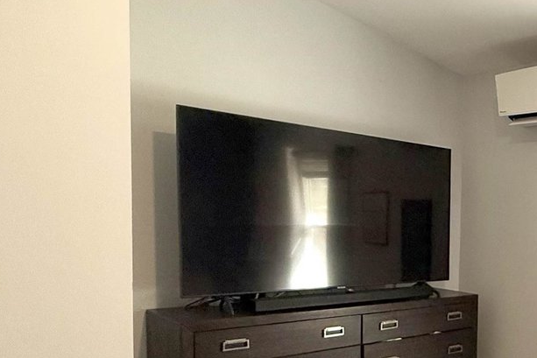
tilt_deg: -3.8
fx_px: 567
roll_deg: -2.2
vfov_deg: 34.3
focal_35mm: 38
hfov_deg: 41.2
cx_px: 583
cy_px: 269
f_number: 2.2
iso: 250
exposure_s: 1/120
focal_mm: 2.22
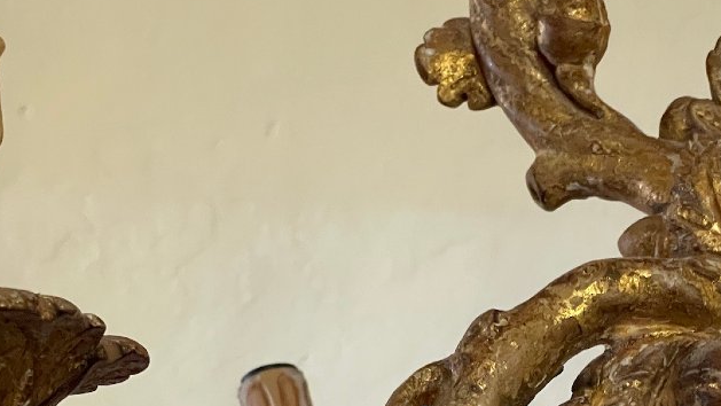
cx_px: 227
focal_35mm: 108
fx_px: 2065
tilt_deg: +3.7
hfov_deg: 19.7
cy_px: 671
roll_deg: -0.3
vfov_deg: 10.7
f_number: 2
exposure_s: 1/60
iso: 400
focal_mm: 6
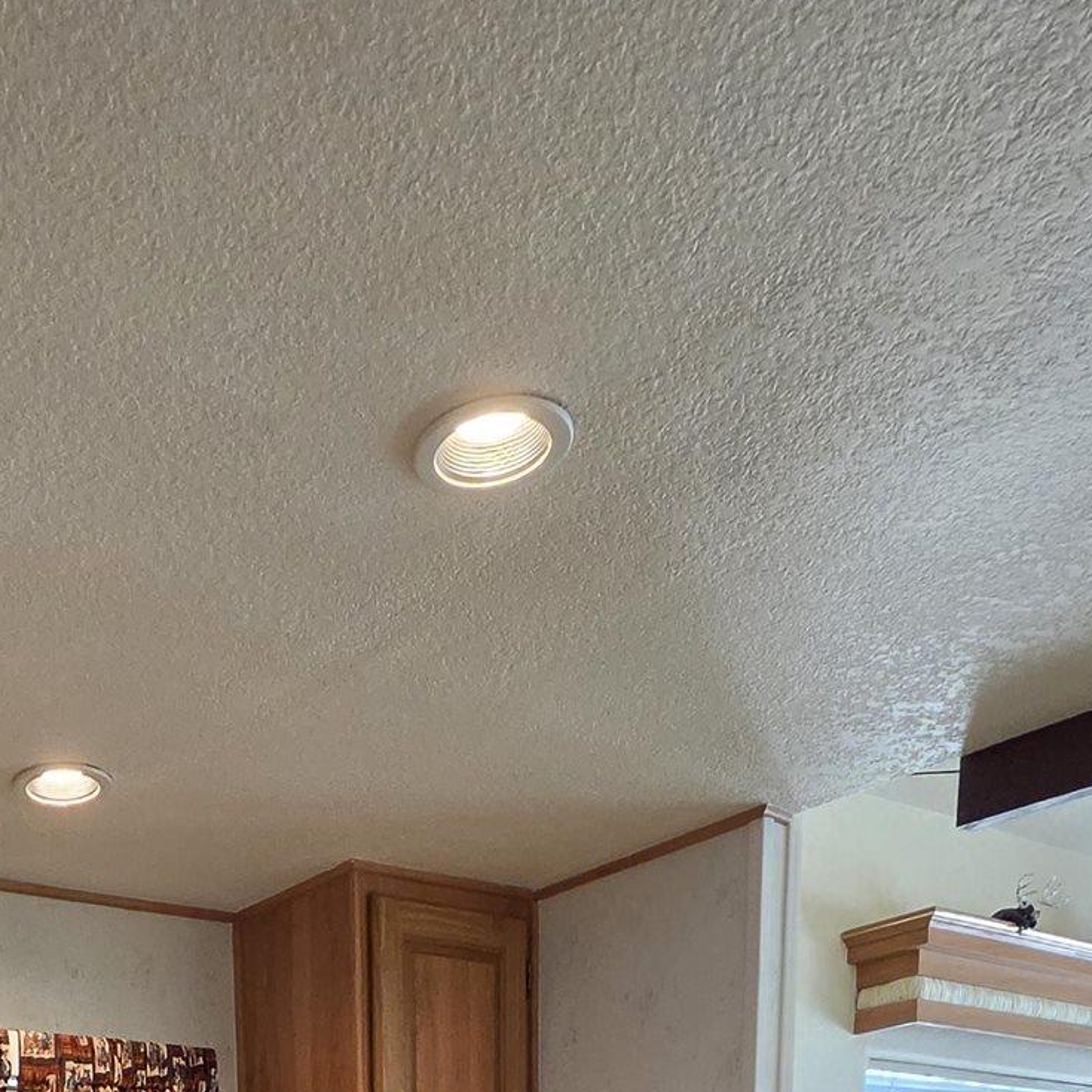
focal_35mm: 36
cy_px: 1634
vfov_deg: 28.9
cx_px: 175
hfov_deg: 43.3
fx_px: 1285
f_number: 2.2
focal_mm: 2.2
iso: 320
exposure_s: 1/120
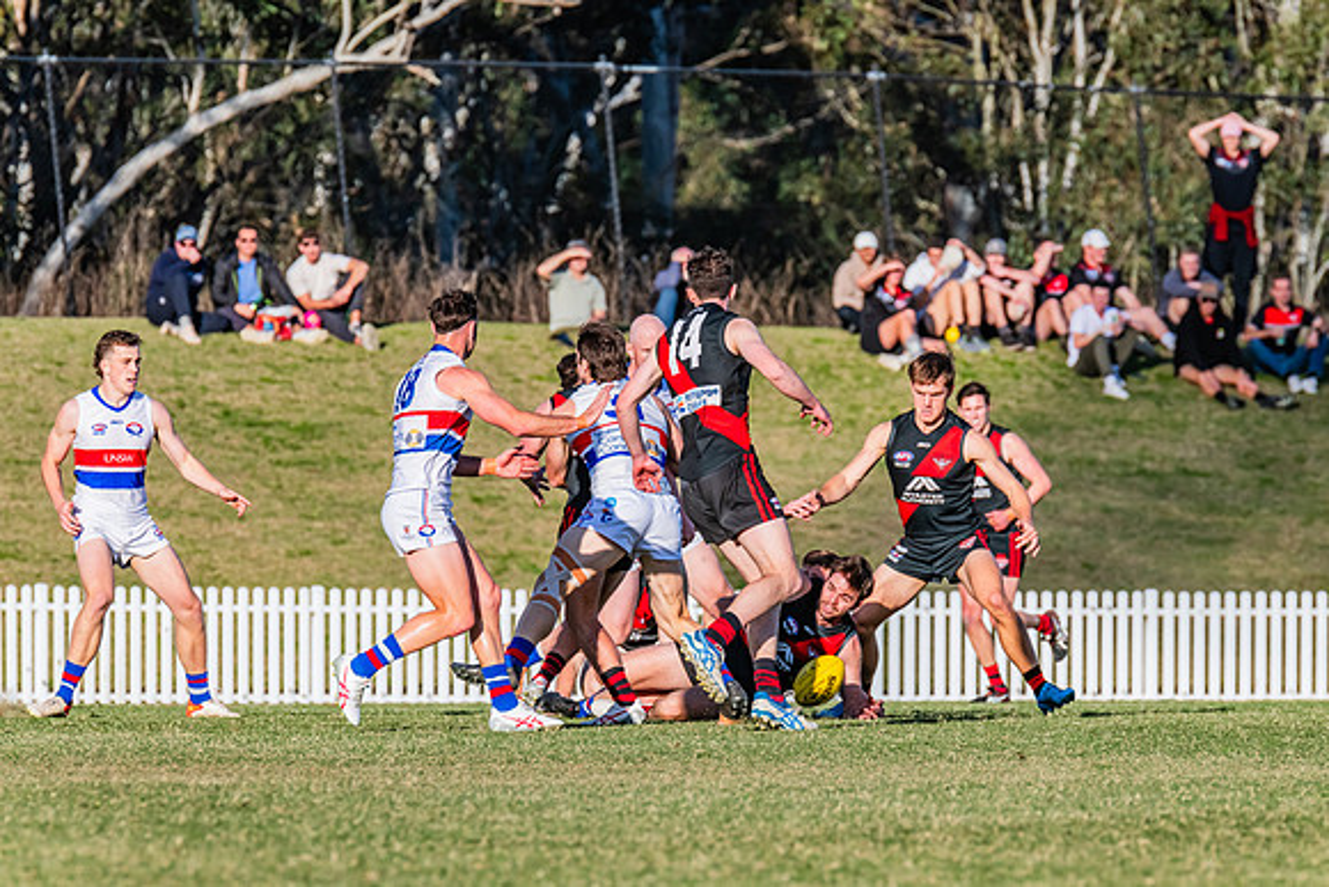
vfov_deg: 2.9
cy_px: 427
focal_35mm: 468
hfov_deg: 4.4
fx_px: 17263
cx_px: 700
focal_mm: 420
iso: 800
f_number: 9
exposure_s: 1/1600
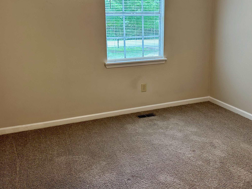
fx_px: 269
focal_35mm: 37
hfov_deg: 50.1
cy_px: 72
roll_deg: +0.1
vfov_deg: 38.4
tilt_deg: -10.9
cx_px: 140
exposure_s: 1/60
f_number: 1.78
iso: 125
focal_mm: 6.86
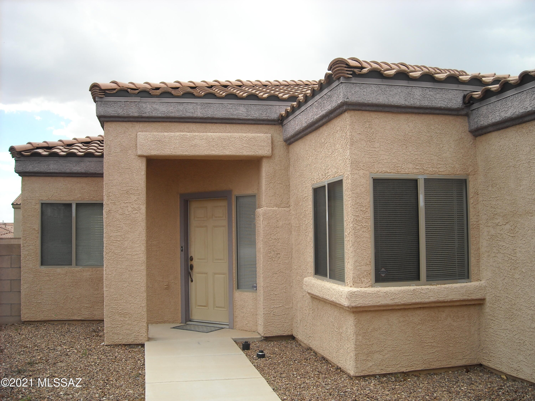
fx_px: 541
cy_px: 200
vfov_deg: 40.7
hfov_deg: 52.6
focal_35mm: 35
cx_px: 268
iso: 64
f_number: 2.8
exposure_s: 1/478
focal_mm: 5.7
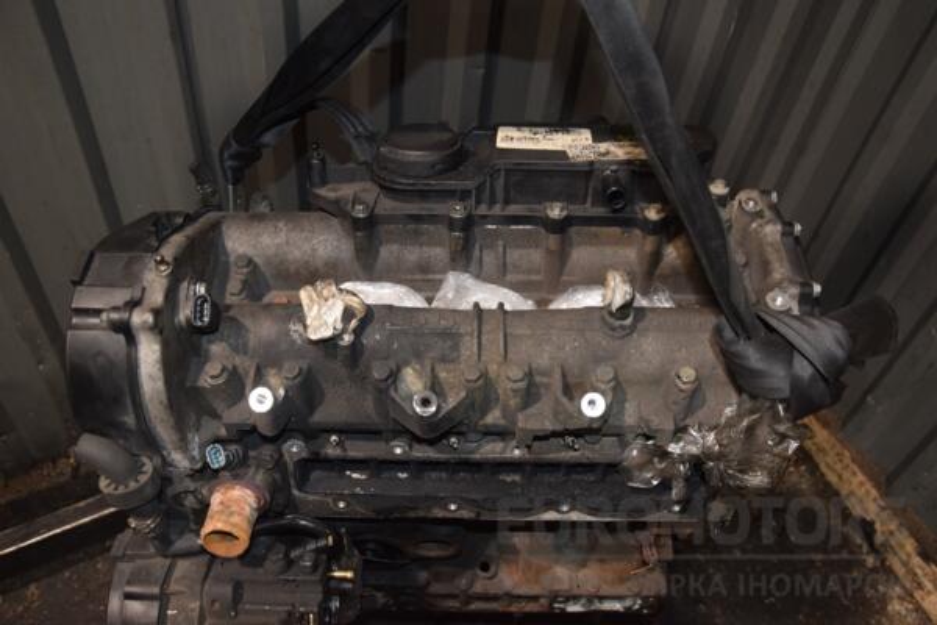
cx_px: 468
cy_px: 312
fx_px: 820
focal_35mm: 32
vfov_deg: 41.7
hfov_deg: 59.5
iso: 800
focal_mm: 21
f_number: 5
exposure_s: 1/60
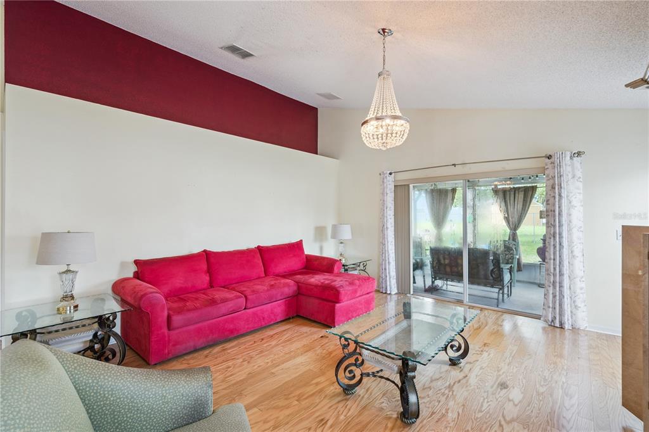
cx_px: 324
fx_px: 288
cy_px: 216
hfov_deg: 96.8
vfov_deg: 73.7
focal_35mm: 16
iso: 200
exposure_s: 1/8
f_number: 9
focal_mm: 16
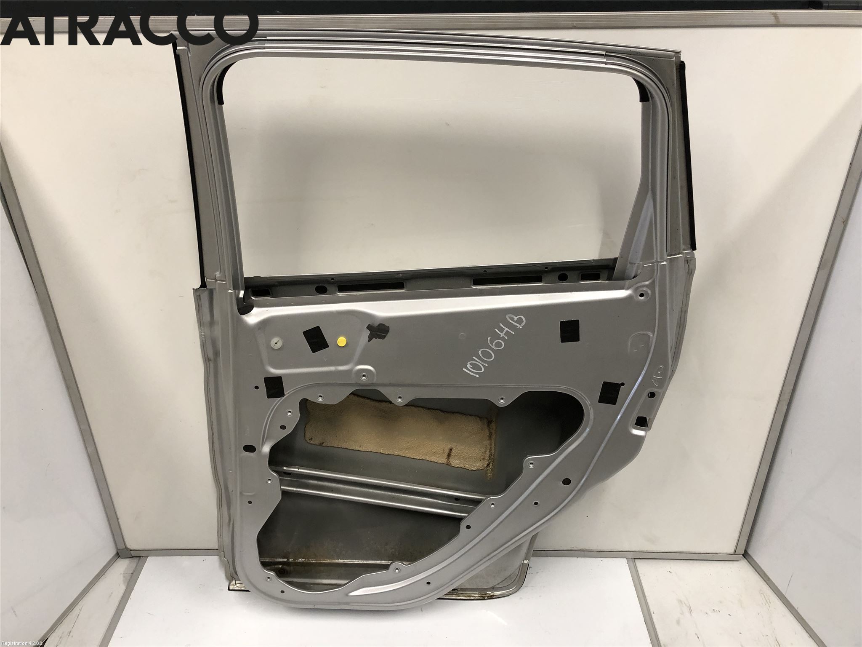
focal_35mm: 28
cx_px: 431
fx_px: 697
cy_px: 324
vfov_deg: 49.7
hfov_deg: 63.4
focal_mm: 3.99
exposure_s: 1/20
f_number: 1.8
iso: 40
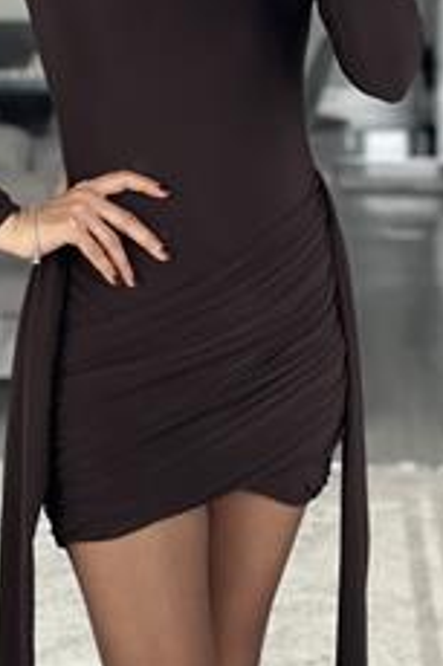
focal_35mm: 110
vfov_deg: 18.2
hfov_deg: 12.4
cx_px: 177
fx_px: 2033
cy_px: 23
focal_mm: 6.86
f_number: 1.78
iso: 250
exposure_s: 1/60
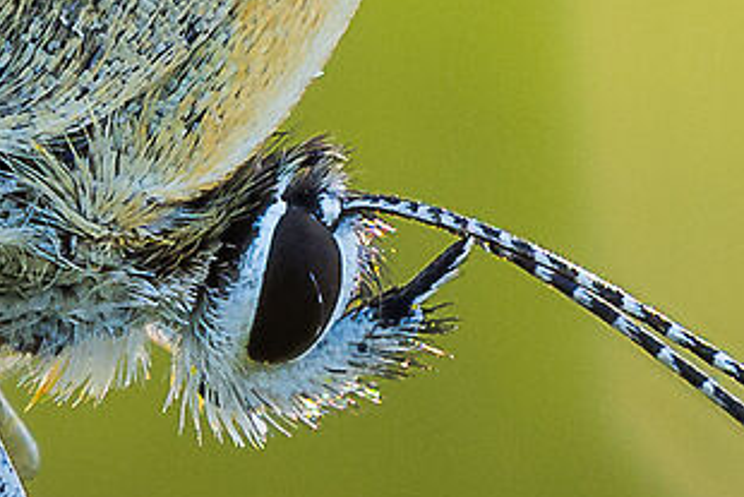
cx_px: 612
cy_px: -773
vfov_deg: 0.8
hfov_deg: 1.2
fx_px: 35975
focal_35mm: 1740
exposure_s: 1/15
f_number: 13
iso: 200
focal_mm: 150
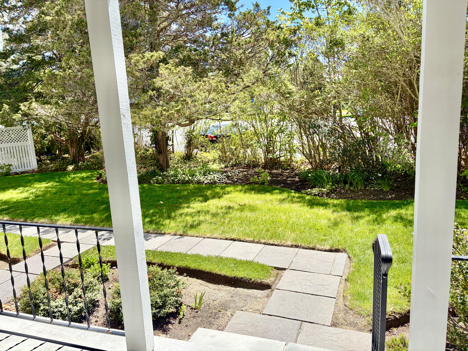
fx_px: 352
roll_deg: +3.4
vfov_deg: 53.1
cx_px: 234
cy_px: 176
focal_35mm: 26
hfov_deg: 67.3
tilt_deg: -9.1
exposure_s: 1/1706
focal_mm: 5.96
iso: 50
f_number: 1.6
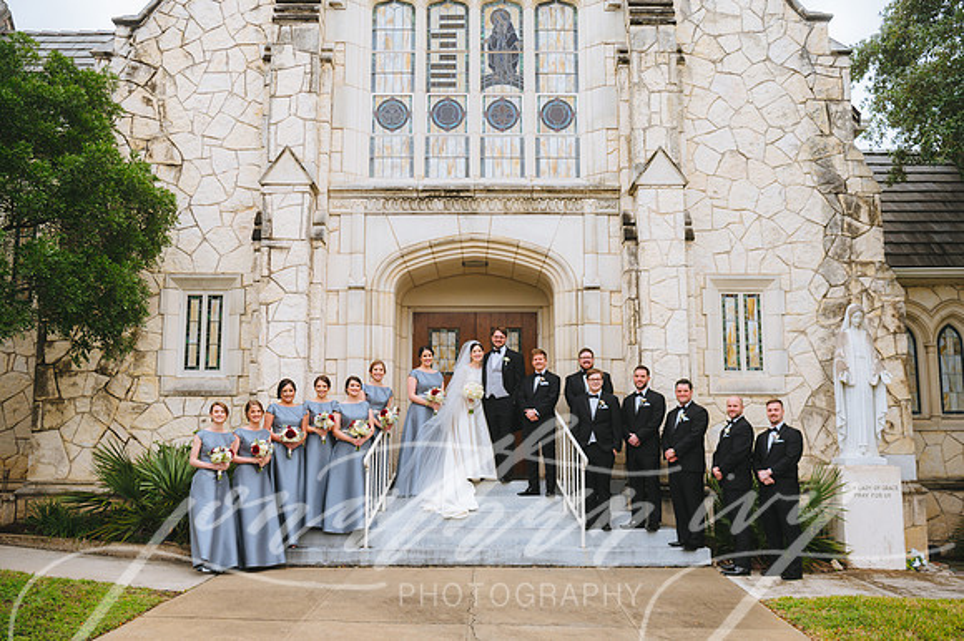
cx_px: 482
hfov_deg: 55.8
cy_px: 320
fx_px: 910
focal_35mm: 34
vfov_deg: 38.8
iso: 250
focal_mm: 34
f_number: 4
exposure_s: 1/800
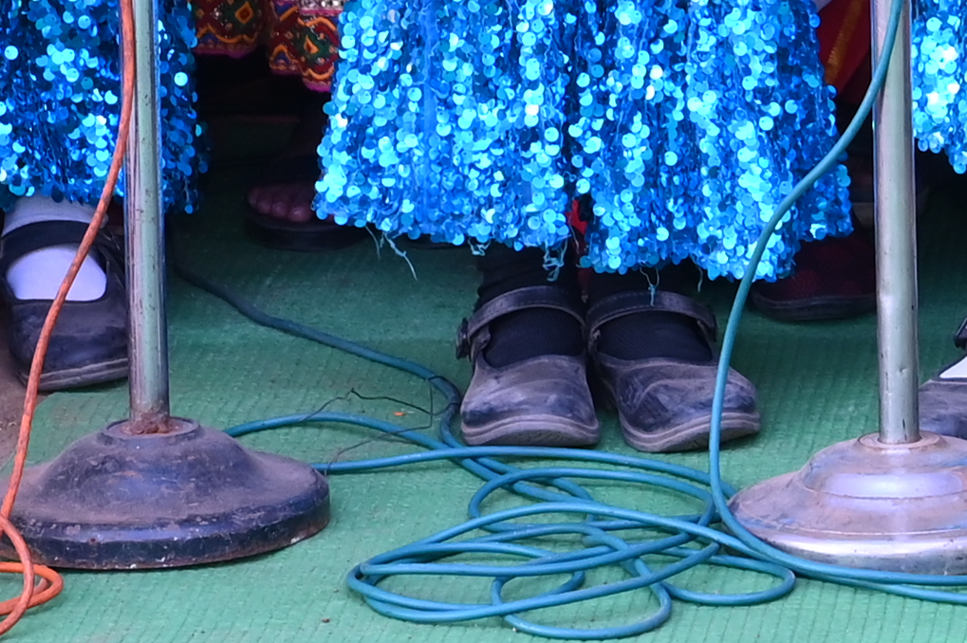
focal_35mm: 273
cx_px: 1189
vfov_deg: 4.9
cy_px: -812
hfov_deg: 7.5
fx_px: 7328
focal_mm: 46
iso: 800
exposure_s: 1/125
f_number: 4.5
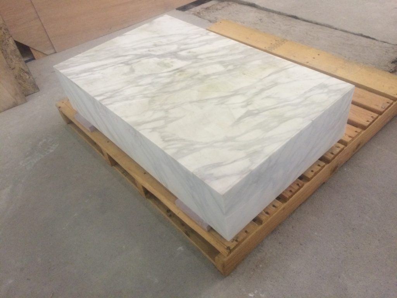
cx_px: 198
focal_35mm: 29
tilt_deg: -41.5
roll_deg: +3.4
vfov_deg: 48.2
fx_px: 333
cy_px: 149
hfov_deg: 61.7
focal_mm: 4.15
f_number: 2.2
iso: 250
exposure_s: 1/30
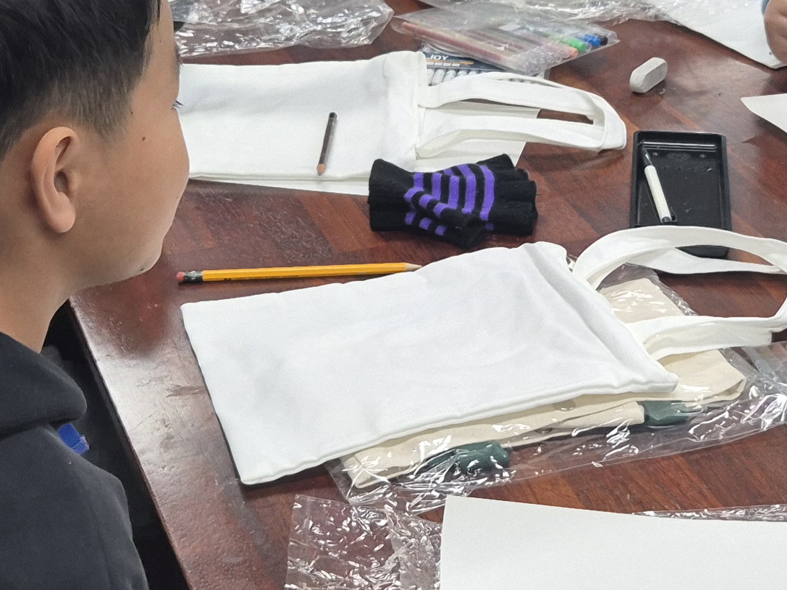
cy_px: 243
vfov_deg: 17.1
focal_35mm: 86
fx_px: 1955
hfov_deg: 22.5
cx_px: 616
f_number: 1.8
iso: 125
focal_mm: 5.4
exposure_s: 1/120
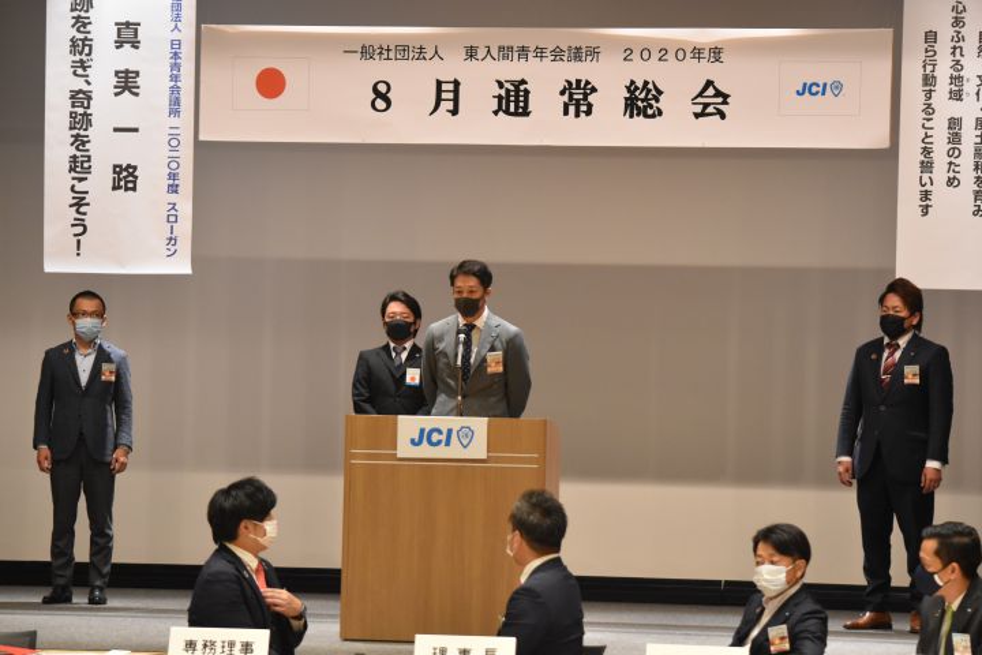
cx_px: 491
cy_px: 328
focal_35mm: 120
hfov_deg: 17.1
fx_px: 3273
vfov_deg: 11.4
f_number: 4.5
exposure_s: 1/125
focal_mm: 80
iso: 2200
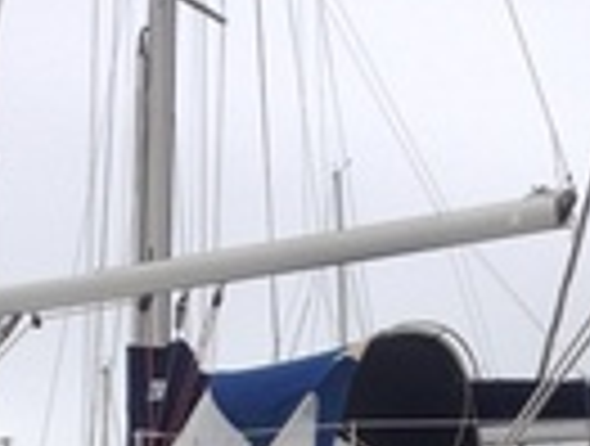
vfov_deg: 9.9
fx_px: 2427
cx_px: 277
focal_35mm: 142
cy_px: 797
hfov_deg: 13.9
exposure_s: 1/699
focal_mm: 4.28
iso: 64
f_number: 2.4
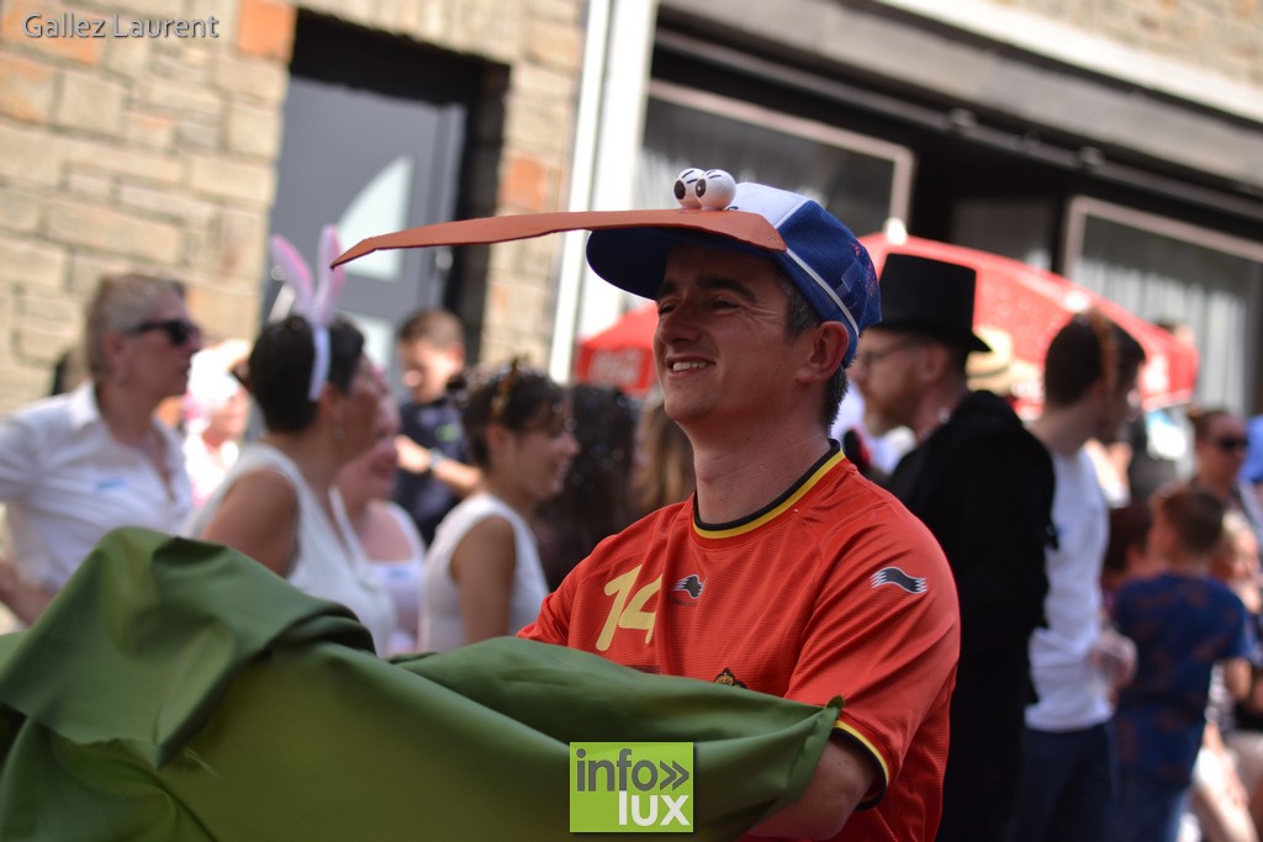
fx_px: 3579
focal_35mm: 102
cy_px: 421
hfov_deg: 20.0
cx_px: 632
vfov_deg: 13.4
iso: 100
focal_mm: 68
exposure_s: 1/640
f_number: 2.8
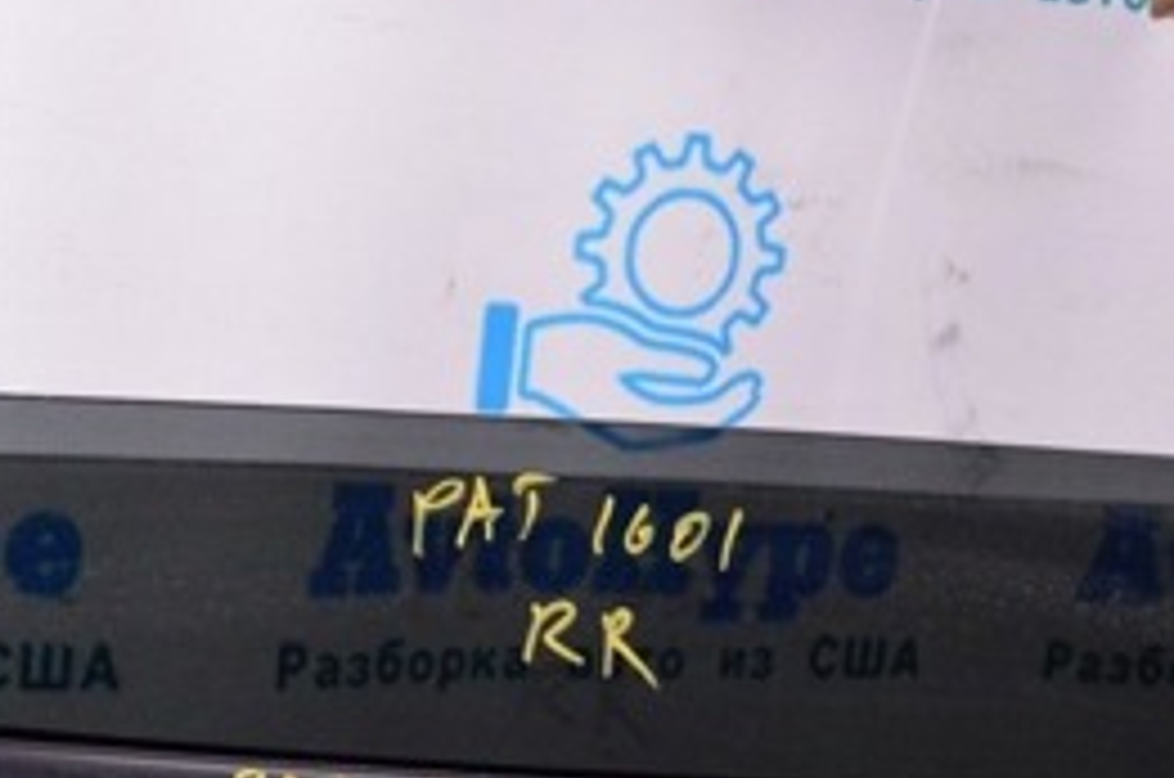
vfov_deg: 16.8
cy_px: 452
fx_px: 2637
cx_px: 369
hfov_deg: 24.9
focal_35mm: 81
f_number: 8
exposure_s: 1/200
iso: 1600
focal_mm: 22
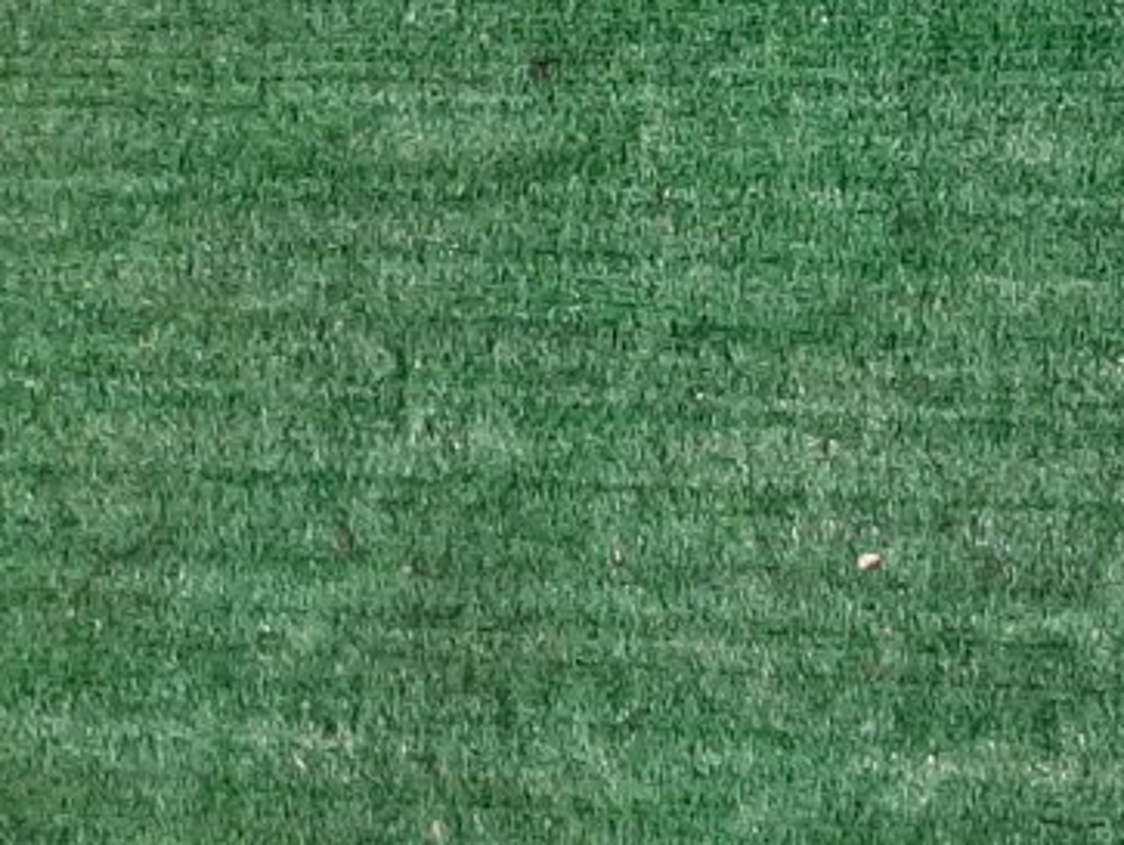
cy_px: 1108
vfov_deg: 13.8
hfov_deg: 15.6
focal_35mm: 103
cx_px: 2183
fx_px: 3348
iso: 167
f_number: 1.7
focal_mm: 3.93
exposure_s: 1/33
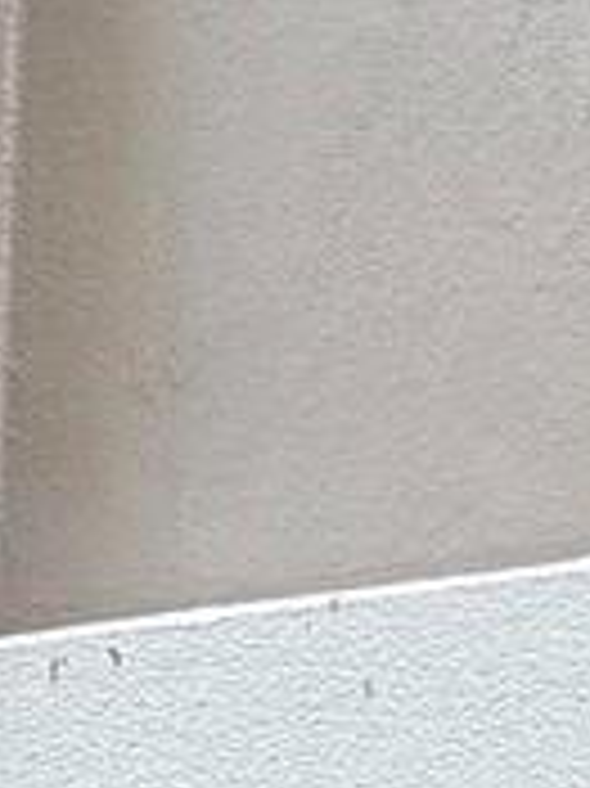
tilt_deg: +1.7
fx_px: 5006
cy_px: 2256
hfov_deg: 5.3
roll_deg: -2.2
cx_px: 2950
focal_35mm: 220
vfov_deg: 7.9
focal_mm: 6.76
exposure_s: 1/167
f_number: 1.78
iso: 64
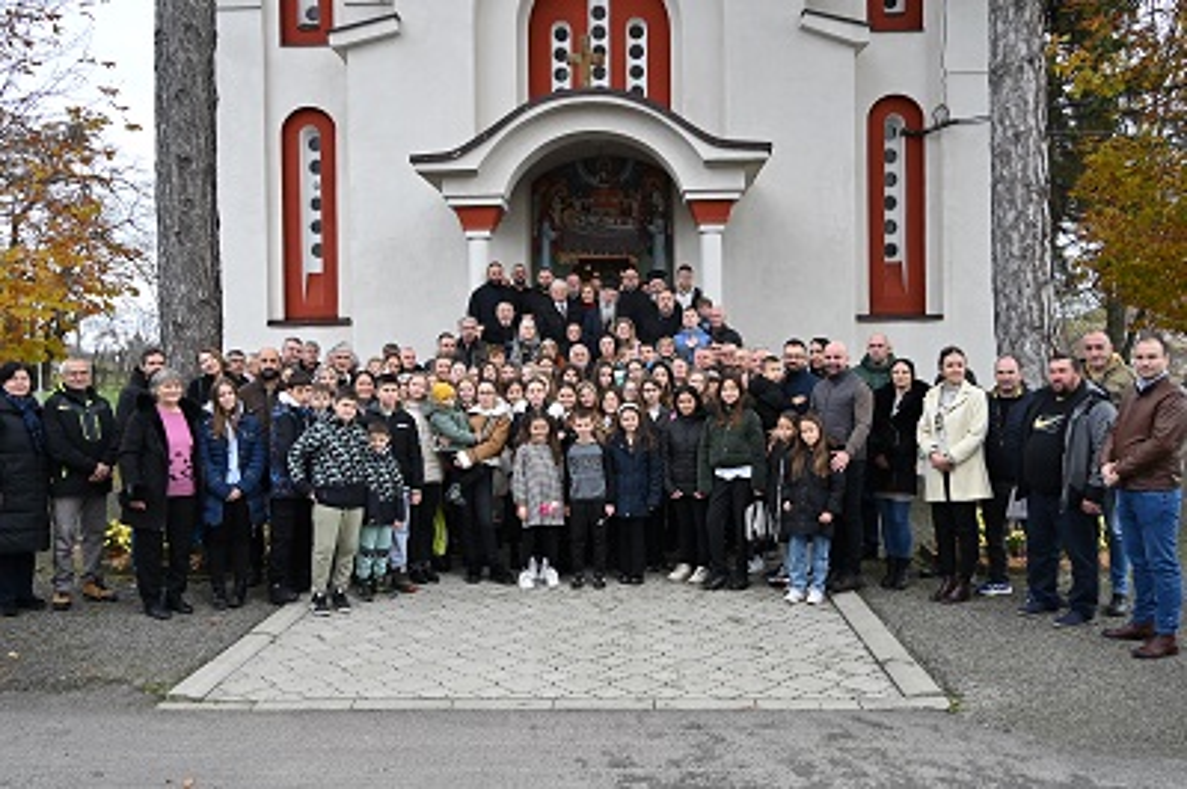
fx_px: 1087
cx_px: 594
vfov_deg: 39.9
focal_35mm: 33
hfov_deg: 57.3
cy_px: 394
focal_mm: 22
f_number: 3.5
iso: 160
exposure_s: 1/320
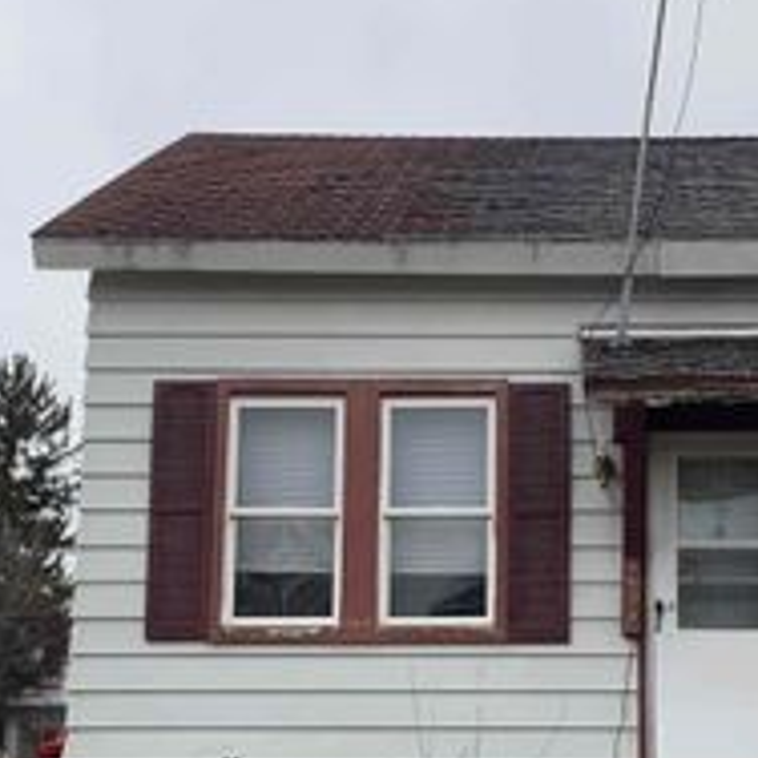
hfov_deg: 27.7
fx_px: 1511
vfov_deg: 27.6
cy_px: 599
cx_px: 581
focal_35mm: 61
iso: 50
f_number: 1.8
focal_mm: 4.25
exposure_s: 1/121
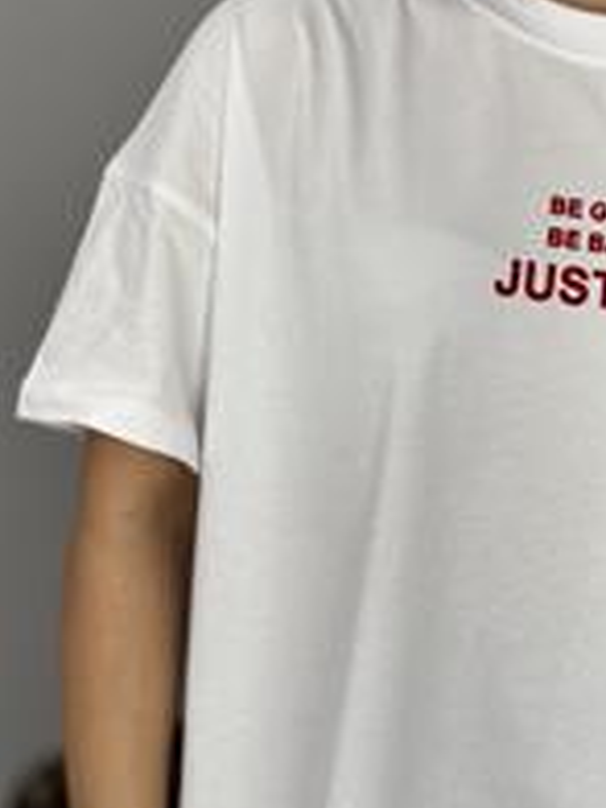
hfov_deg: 14.4
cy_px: 274
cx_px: 635
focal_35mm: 101
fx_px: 2358
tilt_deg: -9.2
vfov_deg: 19.4
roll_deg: -1.2
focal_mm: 6.86
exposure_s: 1/130
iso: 80
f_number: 1.78
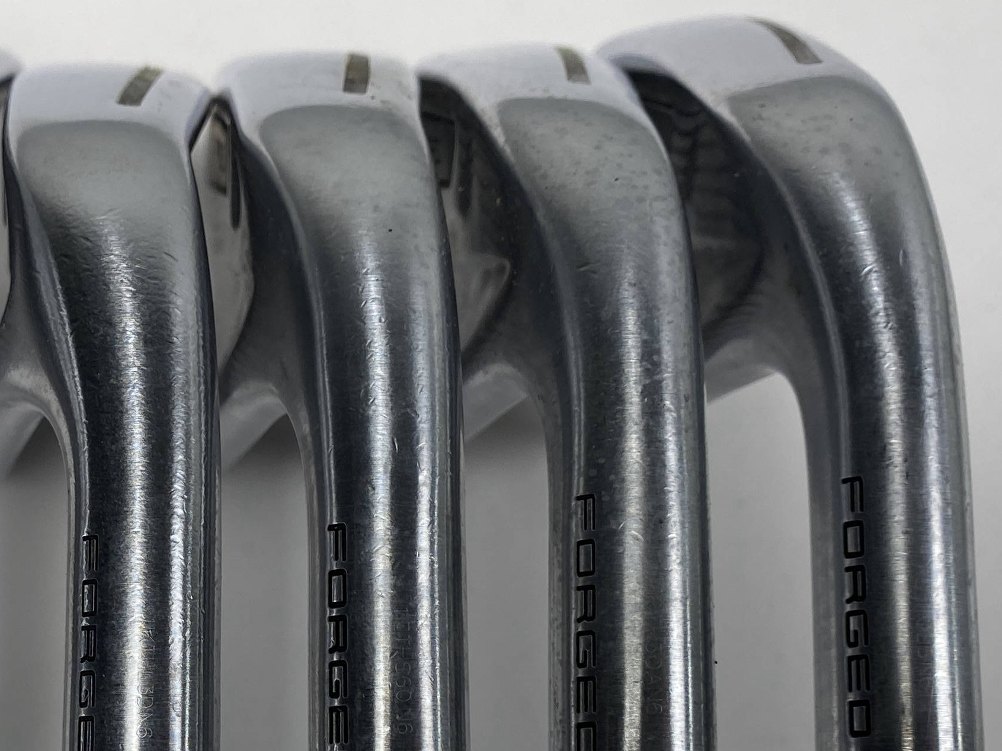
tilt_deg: -77.4
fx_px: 1795
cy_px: 722
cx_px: 154
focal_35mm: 62
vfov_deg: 22.9
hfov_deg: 30.2
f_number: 1.8
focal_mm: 4.25
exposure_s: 1/354
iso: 32
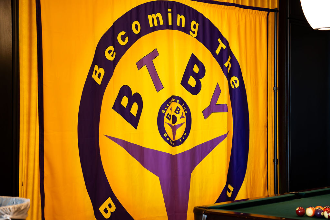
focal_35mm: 72
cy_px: 110
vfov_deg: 19.0
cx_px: 165
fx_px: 657
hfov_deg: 28.2
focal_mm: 70
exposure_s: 1/90
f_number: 2.8
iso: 1250
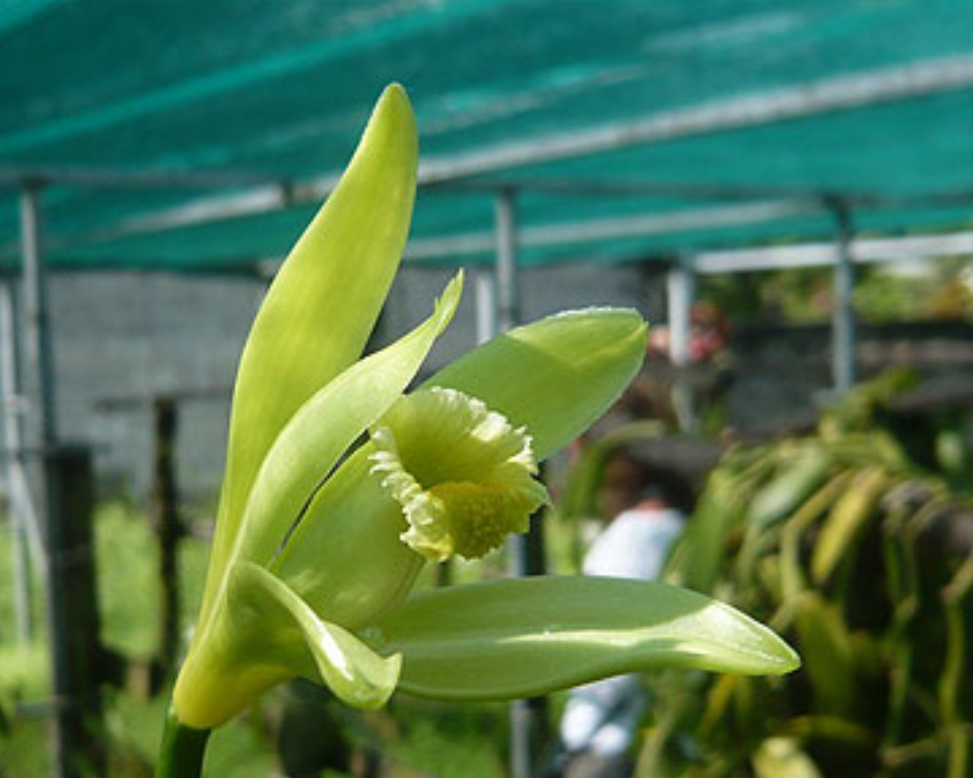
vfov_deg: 27.6
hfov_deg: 34.1
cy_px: 443
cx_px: 441
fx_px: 1584
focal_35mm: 55
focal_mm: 4.9
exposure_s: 1/640
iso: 100
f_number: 2.9
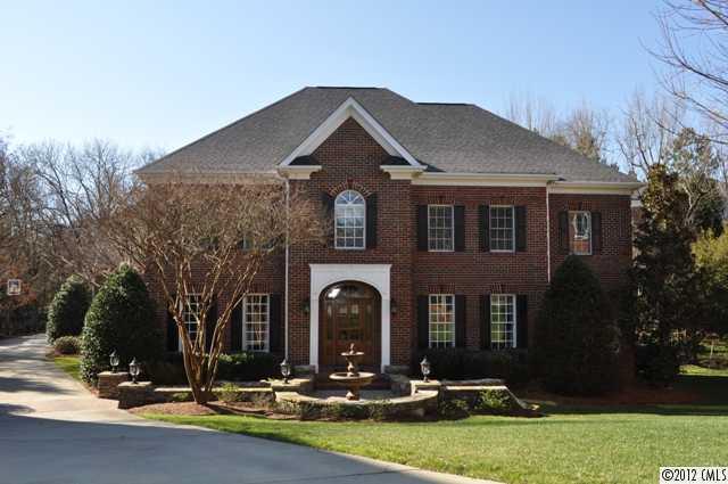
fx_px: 606
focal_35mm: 30
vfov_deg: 43.5
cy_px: 242
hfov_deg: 62.0
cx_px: 364
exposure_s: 1/200
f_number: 9
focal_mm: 20
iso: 200
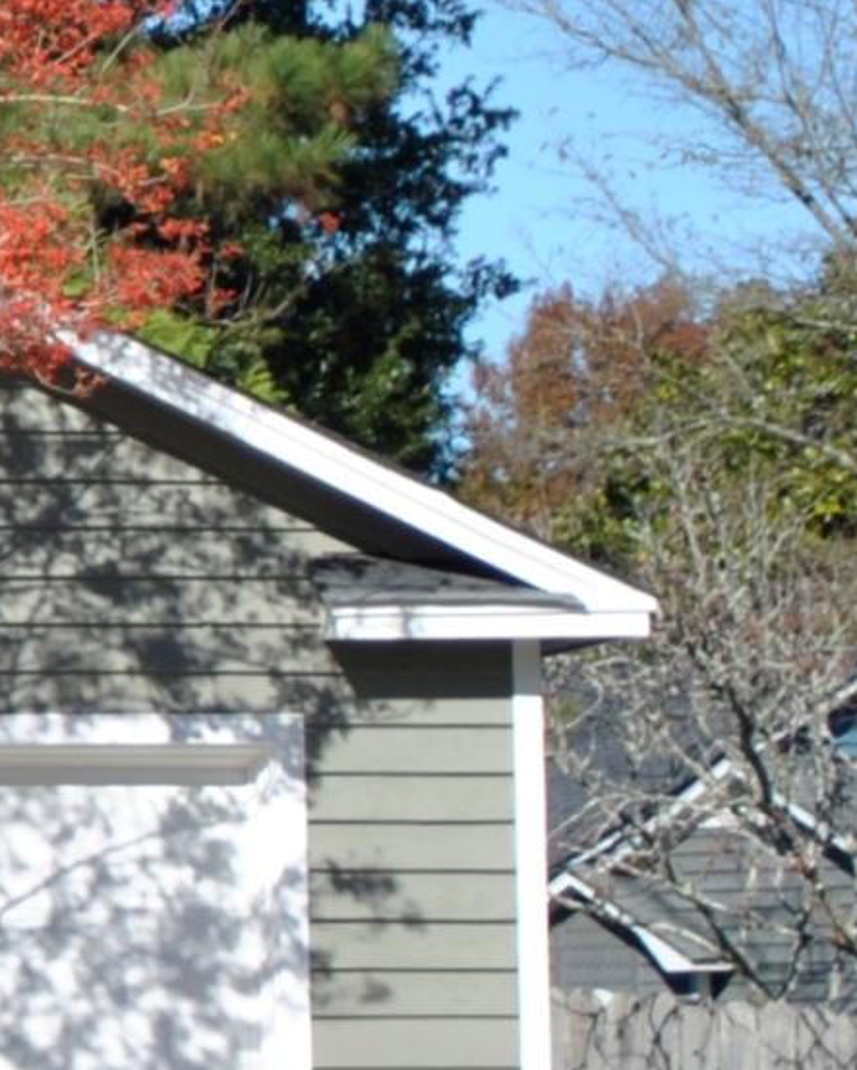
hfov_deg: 4.7
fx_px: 10169
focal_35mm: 321
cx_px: -1515
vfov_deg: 6.0
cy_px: 17
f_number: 5.3
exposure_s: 1/500
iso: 100
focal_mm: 42
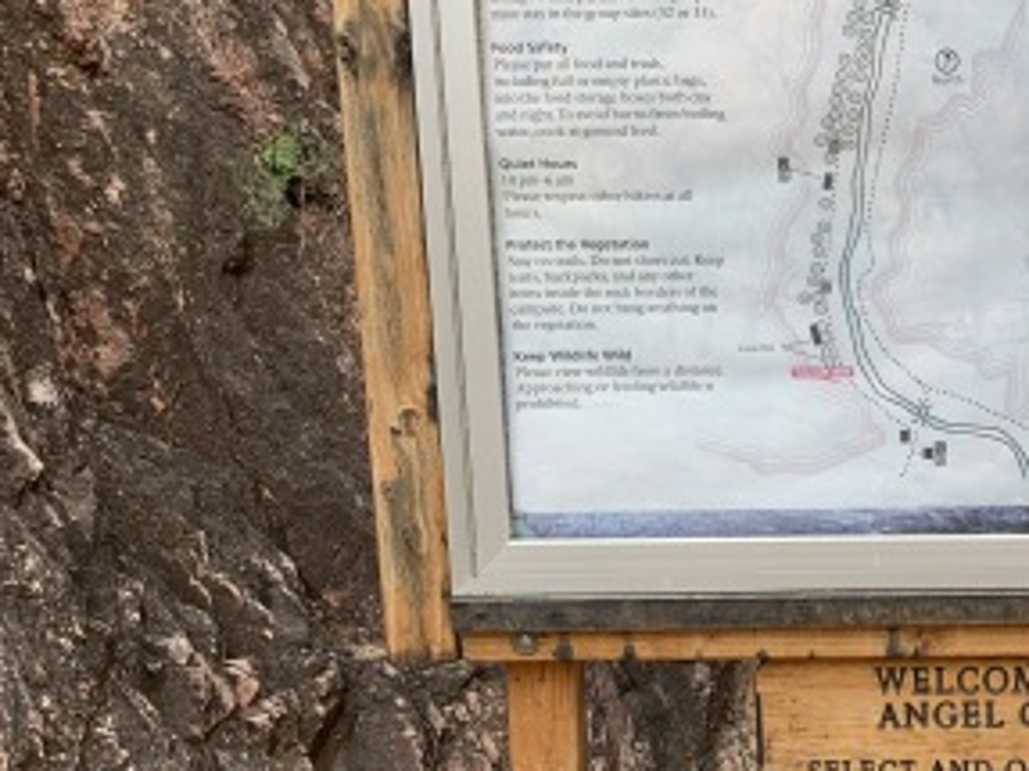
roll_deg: +1.4
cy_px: 409
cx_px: 1015
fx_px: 1723
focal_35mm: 58
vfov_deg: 25.2
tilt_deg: -9.7
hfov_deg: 31.0
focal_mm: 4.25
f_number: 1.8
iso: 25
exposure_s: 1/492
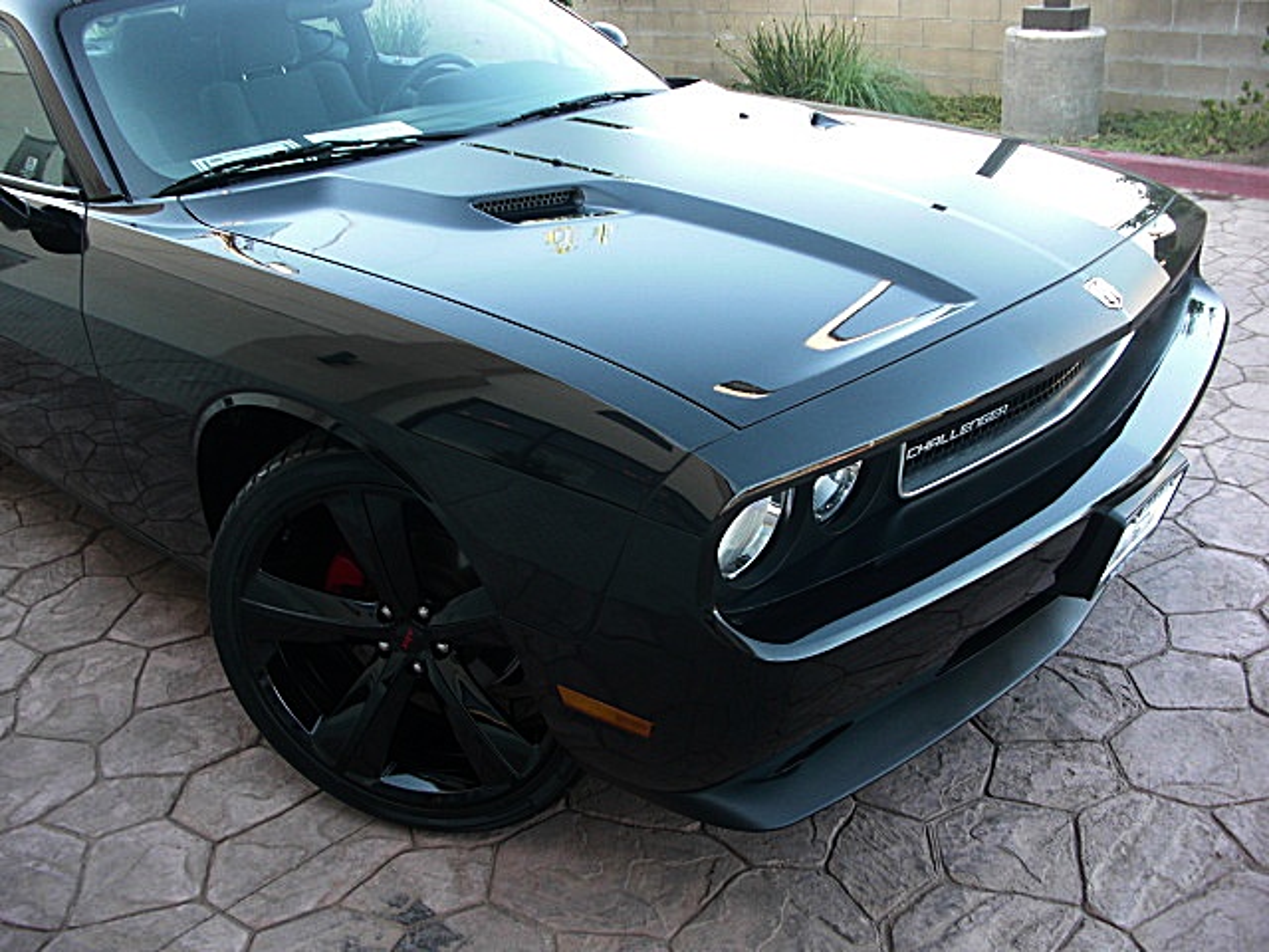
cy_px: 476
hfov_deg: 51.4
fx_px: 1320
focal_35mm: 36
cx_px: 634
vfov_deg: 39.7
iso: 100
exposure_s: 1/80
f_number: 2.8
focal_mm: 6.3
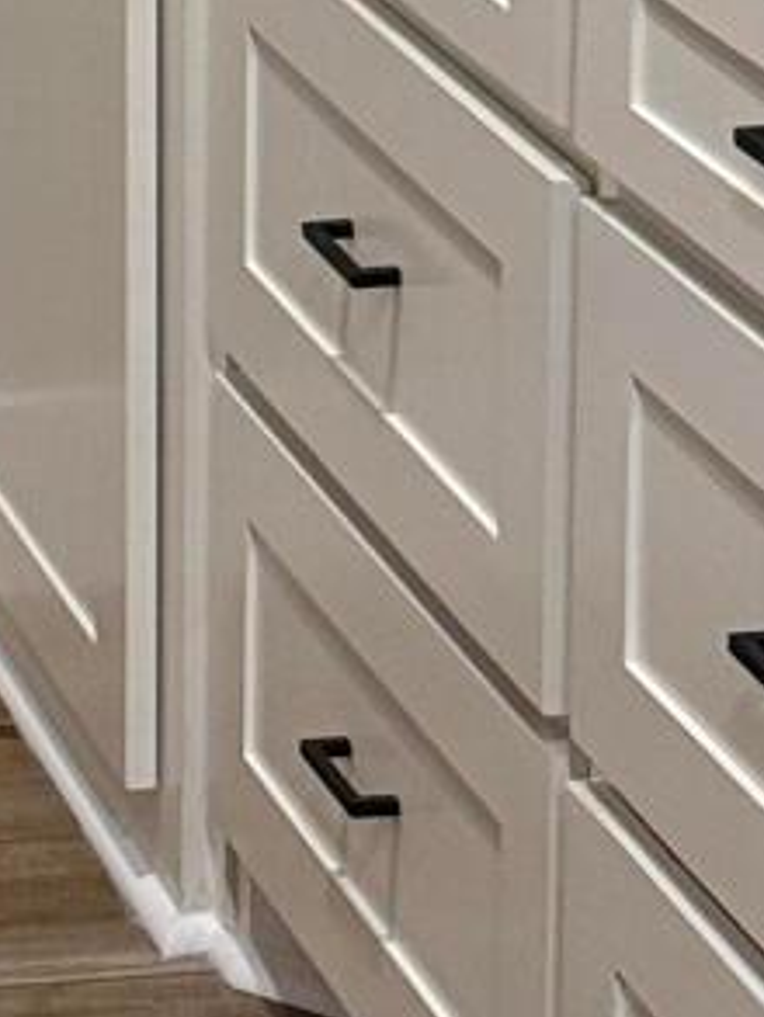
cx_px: -604
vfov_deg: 10.6
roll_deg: -0.4
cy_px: -1316
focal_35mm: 164
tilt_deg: -1.6
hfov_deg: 8.7
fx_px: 4823
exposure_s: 1/120
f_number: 1.78
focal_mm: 6.76
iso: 250
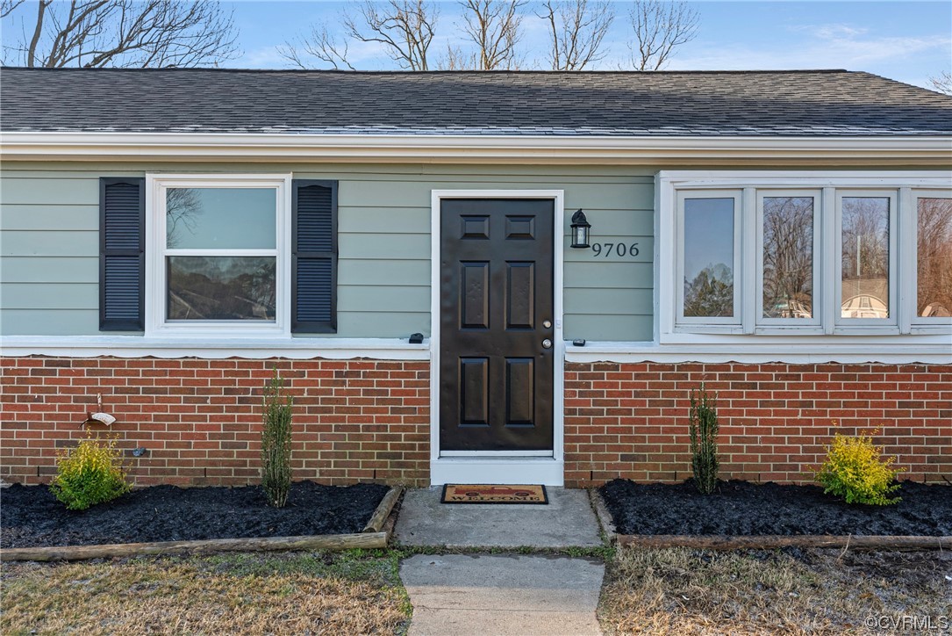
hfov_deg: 60.3
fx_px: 820
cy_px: 318
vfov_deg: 42.4
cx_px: 476
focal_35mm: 31
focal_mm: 31
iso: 800
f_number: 8
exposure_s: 1/80
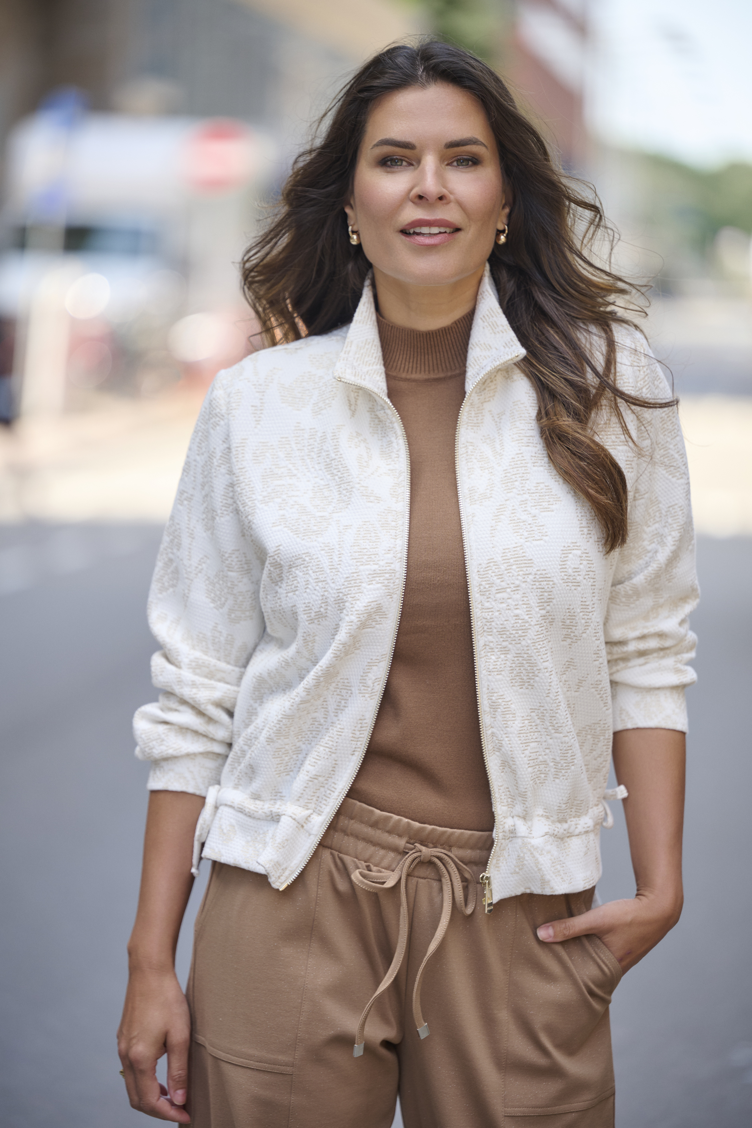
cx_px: 376
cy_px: 564
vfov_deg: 14.2
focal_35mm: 145
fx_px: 4543
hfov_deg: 9.5
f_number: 2.8
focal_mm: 145
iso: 160
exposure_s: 1/400
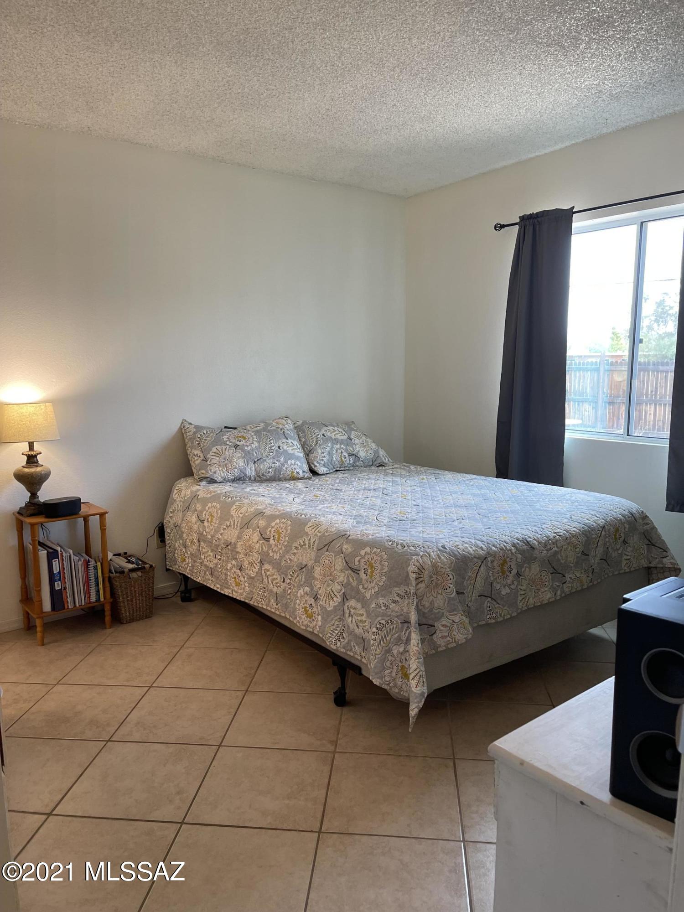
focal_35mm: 26
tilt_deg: -8.3
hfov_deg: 53.1
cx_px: 342
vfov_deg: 67.3
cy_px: 456
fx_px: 685
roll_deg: +0.7
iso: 100
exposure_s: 1/120
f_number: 1.6
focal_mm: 5.1
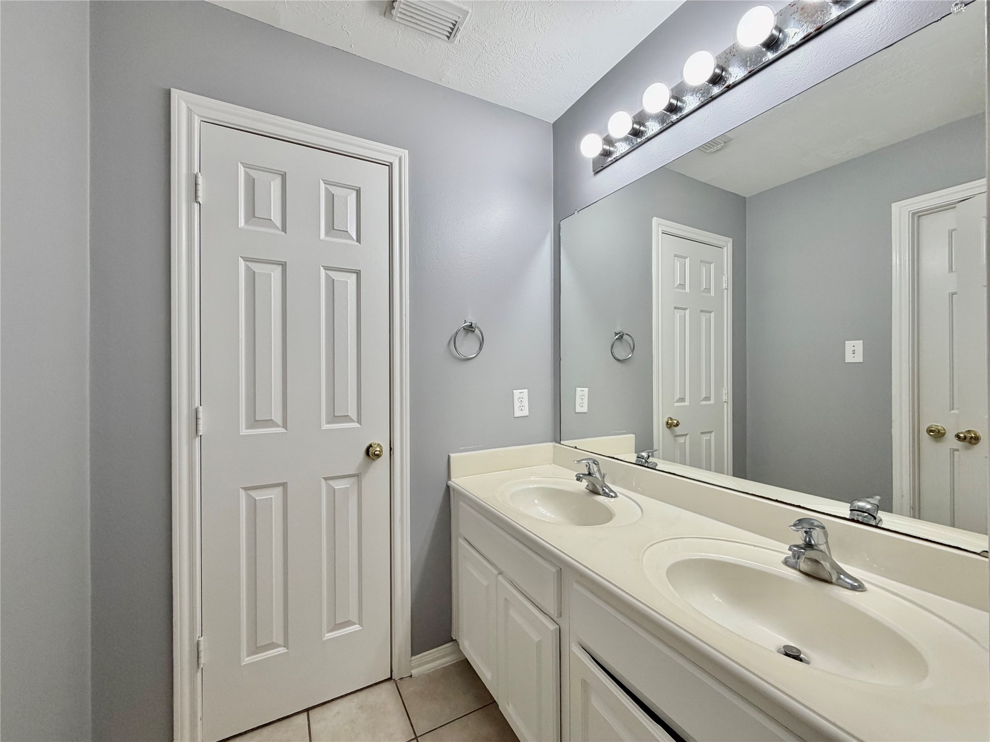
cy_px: 371
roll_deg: +0.5
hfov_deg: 102.1
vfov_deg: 85.7
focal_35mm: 14
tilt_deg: +0.0
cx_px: 495
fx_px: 400
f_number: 2.2
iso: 125
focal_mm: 2.22
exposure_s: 1/120
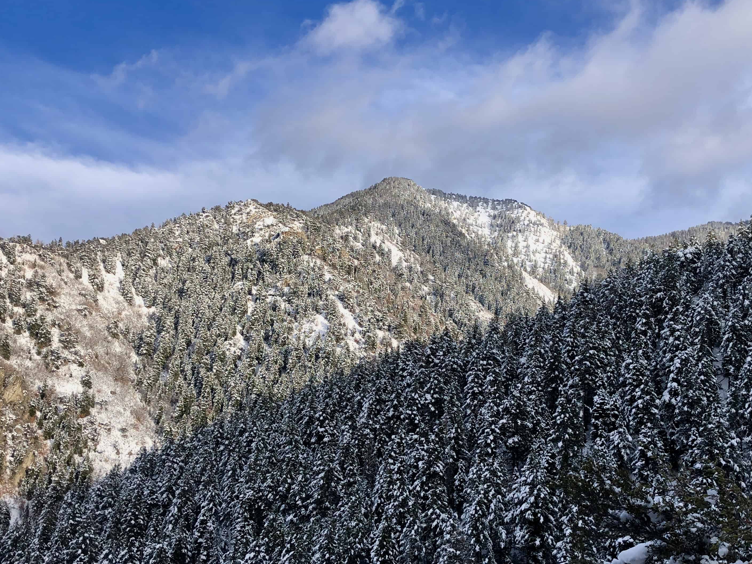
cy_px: 336
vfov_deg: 35.8
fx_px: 869
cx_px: 397
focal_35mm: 40
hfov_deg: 46.8
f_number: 1.8
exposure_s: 1/1429
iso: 20
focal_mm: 4
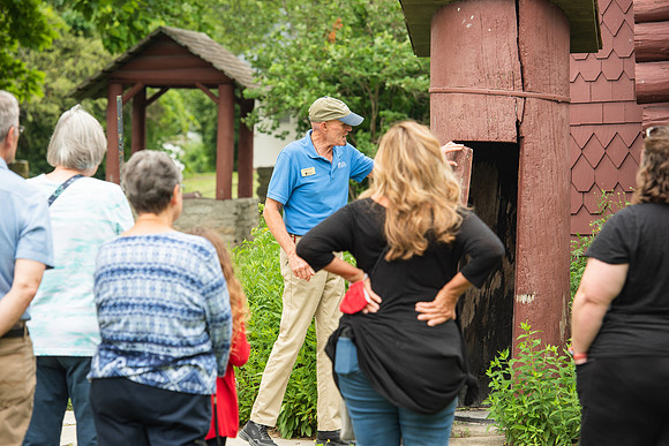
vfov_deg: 9.5
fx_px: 2695
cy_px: 223
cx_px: 334
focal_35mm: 145
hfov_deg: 14.2
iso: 64
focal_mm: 145
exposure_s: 1/200
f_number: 5.6
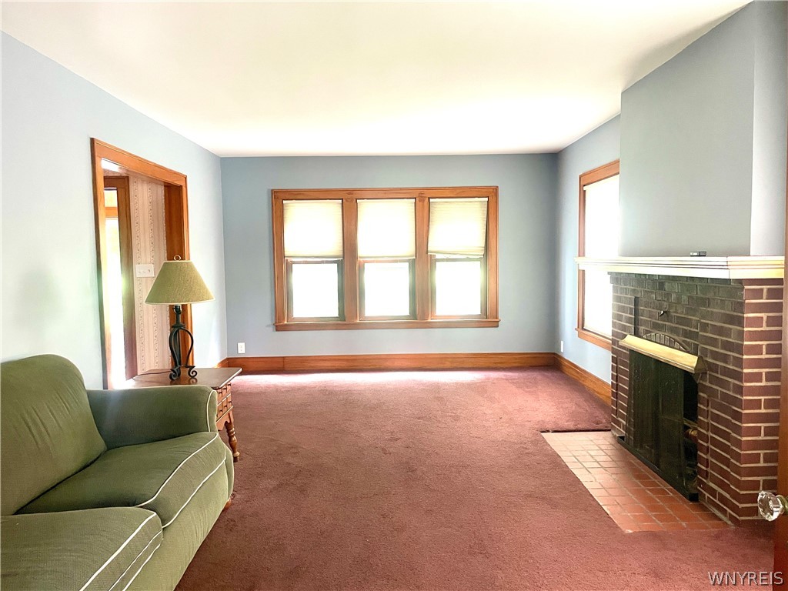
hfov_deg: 67.3
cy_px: 296
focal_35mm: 26
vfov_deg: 53.1
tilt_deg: -5.1
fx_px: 592
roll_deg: +1.5
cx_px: 394
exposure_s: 1/60
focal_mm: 4.2
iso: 200
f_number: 1.6
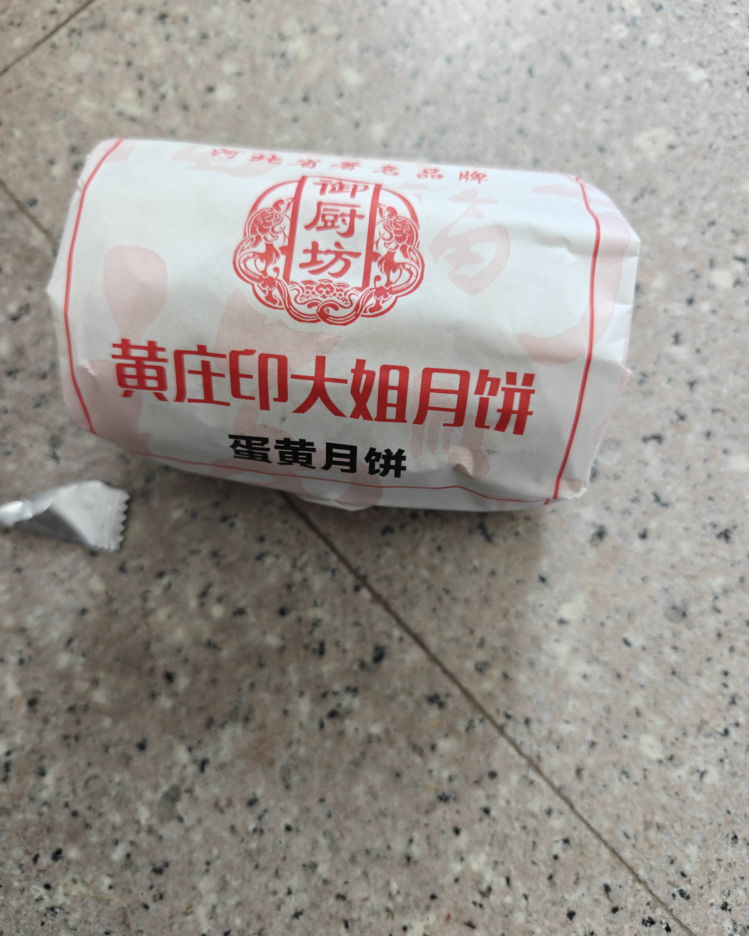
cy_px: 450
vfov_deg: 70.3
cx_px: 374
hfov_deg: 58.8
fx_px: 665
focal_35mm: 24
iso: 250
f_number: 1.6
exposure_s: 1/145
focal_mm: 6.06
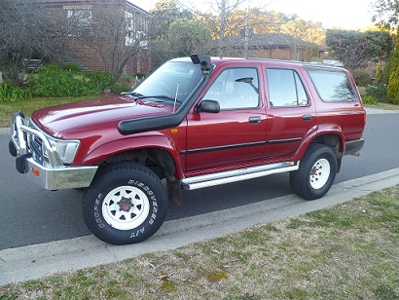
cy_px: 150
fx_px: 346
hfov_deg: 59.9
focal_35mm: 30
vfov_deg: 46.8
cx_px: 200
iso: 125
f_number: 3.4
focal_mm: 5.4
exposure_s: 1/30
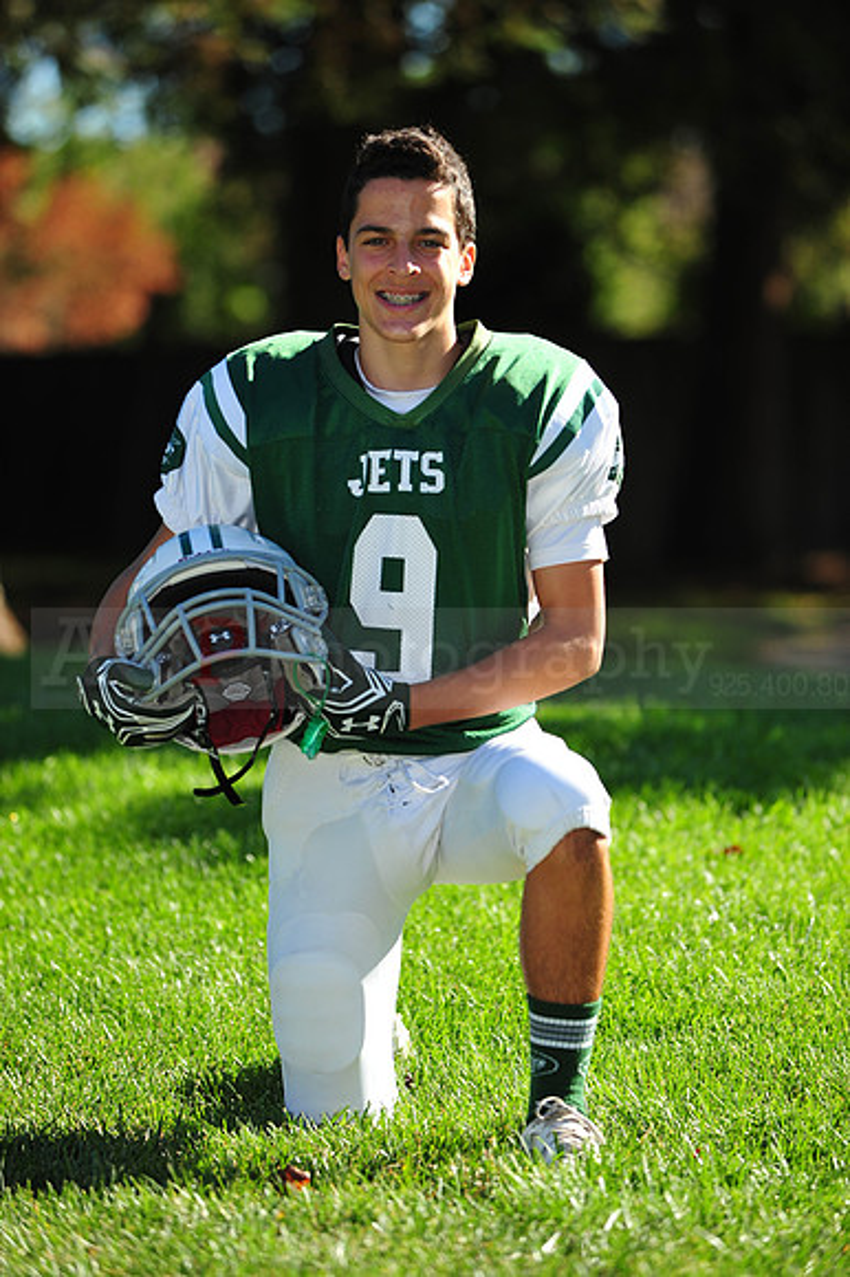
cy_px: 638
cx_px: 425
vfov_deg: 10.3
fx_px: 7091
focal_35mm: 200
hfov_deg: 6.9
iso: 400
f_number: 4.5
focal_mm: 200
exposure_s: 1/1600
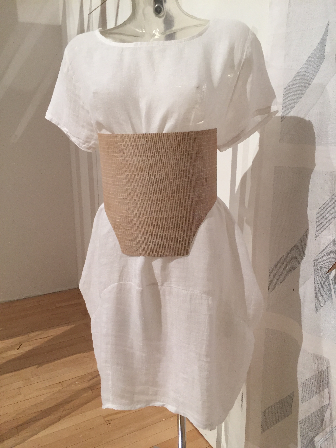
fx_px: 375
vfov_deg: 61.7
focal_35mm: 29
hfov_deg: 48.2
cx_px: 168
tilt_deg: -13.3
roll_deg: +0.4
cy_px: 224
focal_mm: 4.15
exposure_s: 1/33
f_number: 2.2
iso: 50
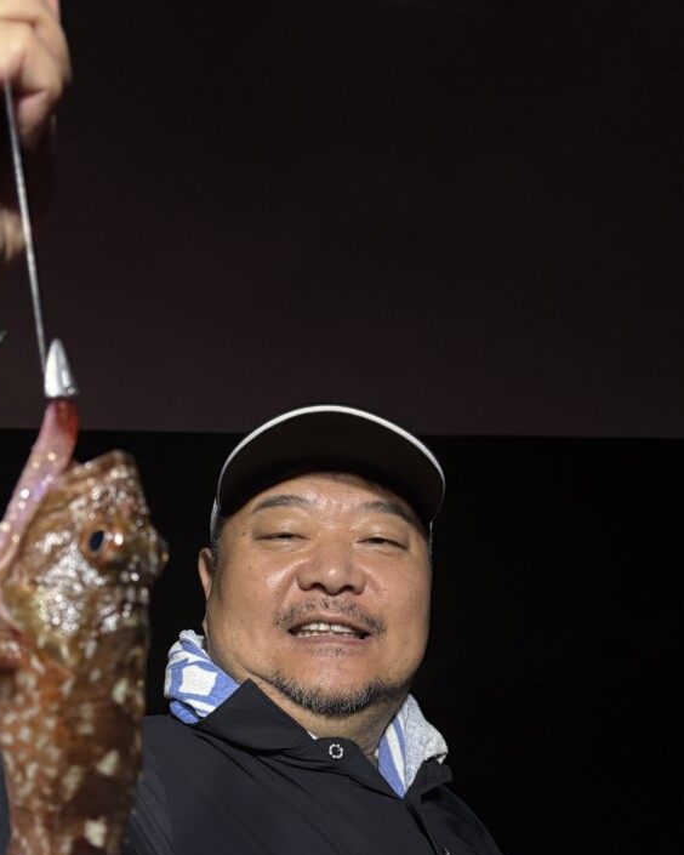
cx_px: 280
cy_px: 595
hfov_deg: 41.0
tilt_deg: +5.1
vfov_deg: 49.1
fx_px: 911
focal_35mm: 36
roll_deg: +5.1
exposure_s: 1/60
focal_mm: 5.96
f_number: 1.6
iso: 400
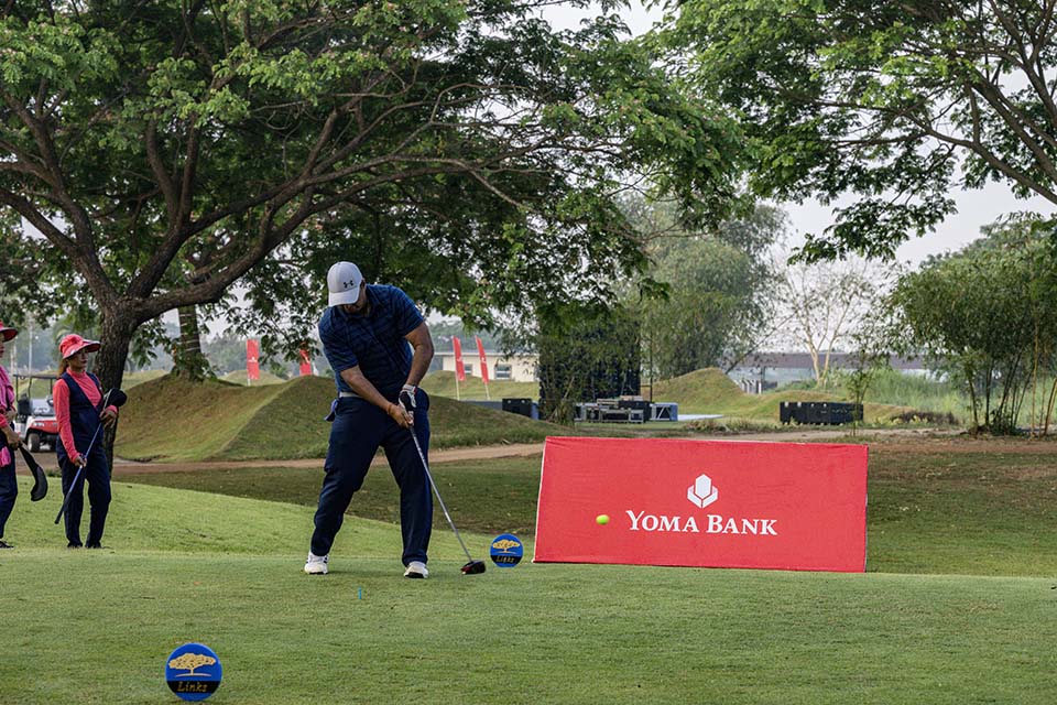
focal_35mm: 70
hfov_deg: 28.8
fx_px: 2055
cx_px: 528
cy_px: 352
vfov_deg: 19.5
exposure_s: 1/2500
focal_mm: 70
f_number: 5.6
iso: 2500
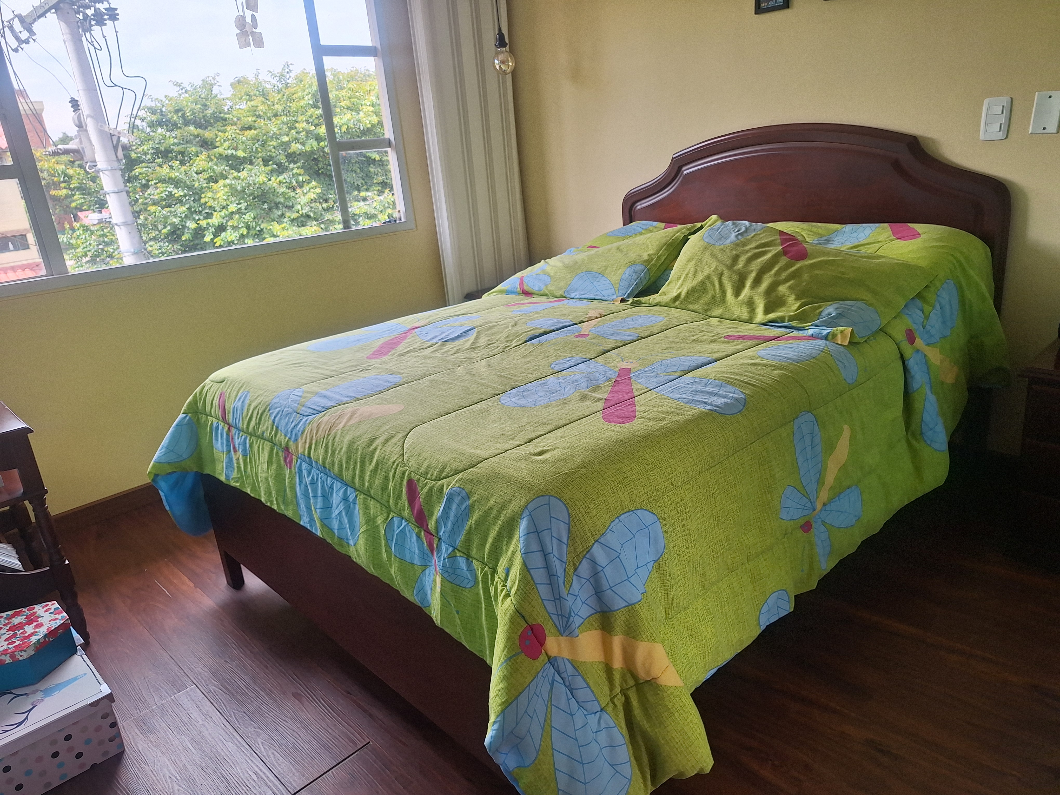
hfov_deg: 73.9
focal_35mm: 23
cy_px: 398
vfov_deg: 58.9
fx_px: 704
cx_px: 530
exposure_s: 1/224
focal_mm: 5.54
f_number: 1.8
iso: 40
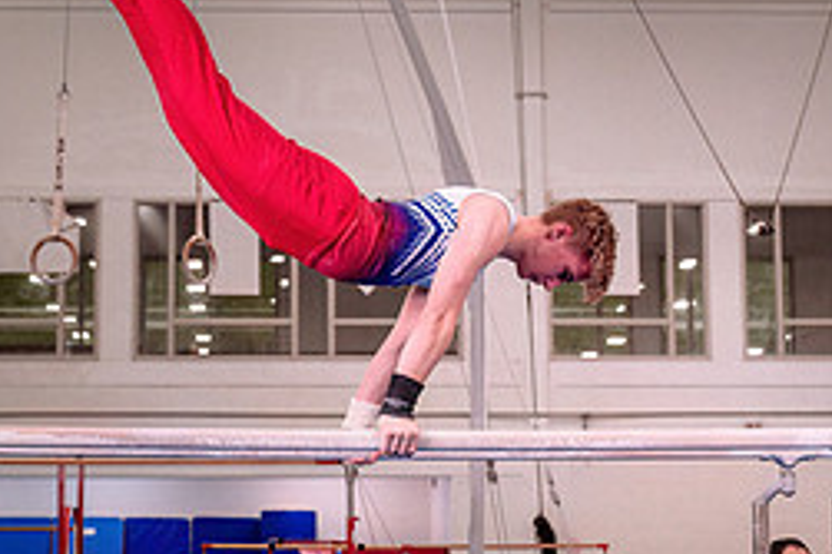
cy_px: 339
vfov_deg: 16.8
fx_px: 1871
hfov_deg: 25.0
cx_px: 296
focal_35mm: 81
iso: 1600
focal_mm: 29.5
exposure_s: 1/800
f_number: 2.8
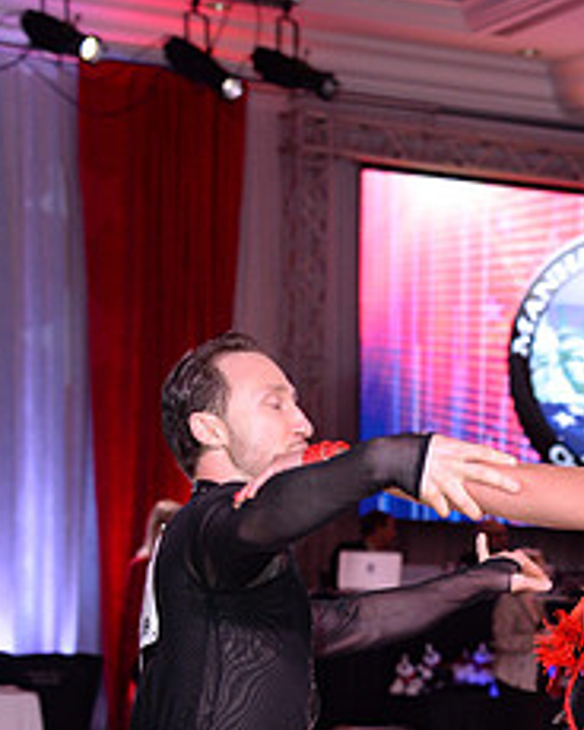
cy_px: 873
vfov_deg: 15.1
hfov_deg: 12.4
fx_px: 2657
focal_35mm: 123
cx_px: 563
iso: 2000
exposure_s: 1/250
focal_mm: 52
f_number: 5.6
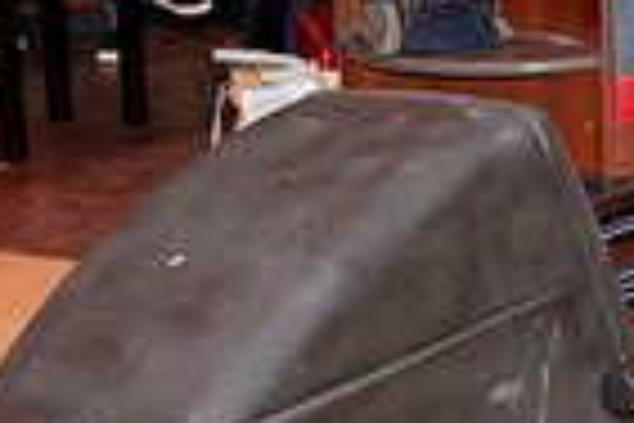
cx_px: 1133
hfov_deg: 14.0
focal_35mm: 130
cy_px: -16
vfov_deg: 10.4
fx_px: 2289
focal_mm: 31.5
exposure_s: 1/100
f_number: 5.6
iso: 2000
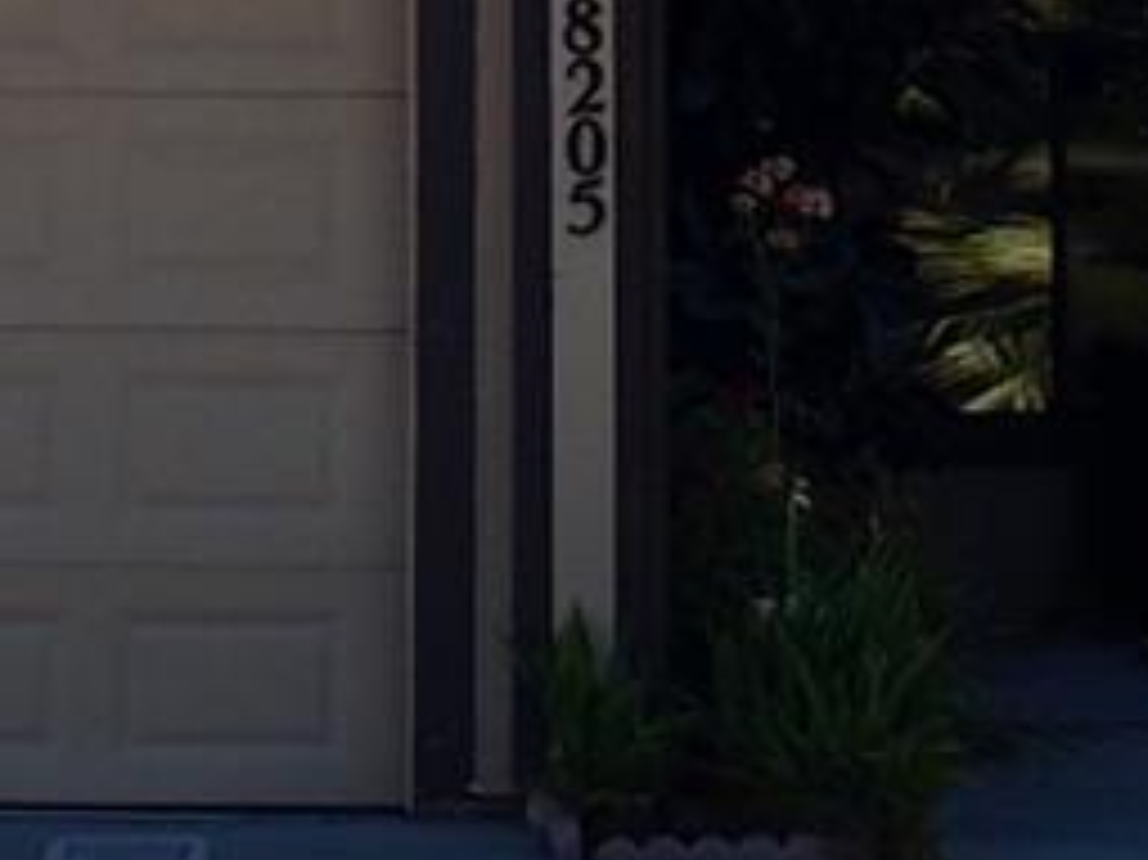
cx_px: 50
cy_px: -716
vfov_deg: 5.0
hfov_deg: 6.7
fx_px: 9746
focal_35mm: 294
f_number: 3.5
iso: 100
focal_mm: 10.83
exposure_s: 1/500
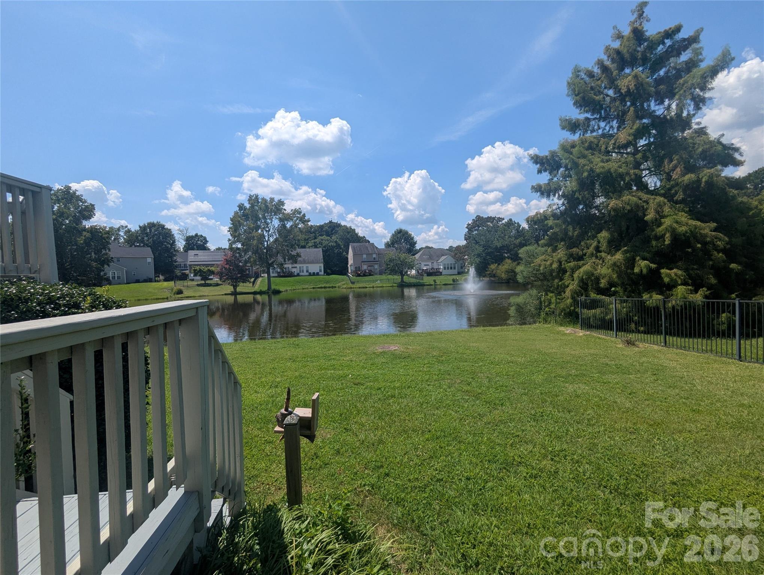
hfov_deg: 94.4
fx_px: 354
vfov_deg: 78.2
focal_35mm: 16
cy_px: 288
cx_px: 382
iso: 55
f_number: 2.2
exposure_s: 1/2457
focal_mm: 2.35
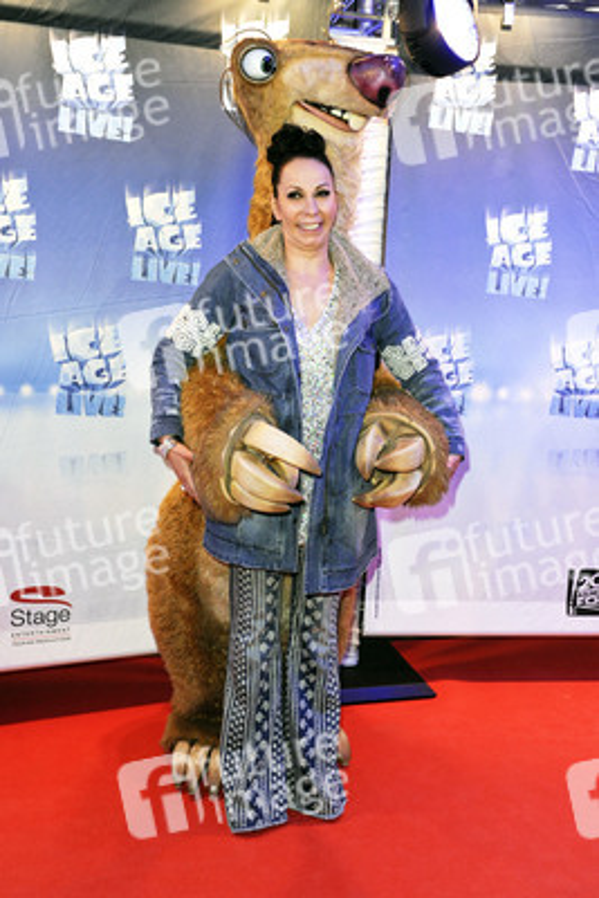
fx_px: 948
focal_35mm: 38
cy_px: 449
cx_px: 300
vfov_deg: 50.7
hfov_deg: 35.1
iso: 1600
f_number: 5.6
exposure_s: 1/200
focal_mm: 38
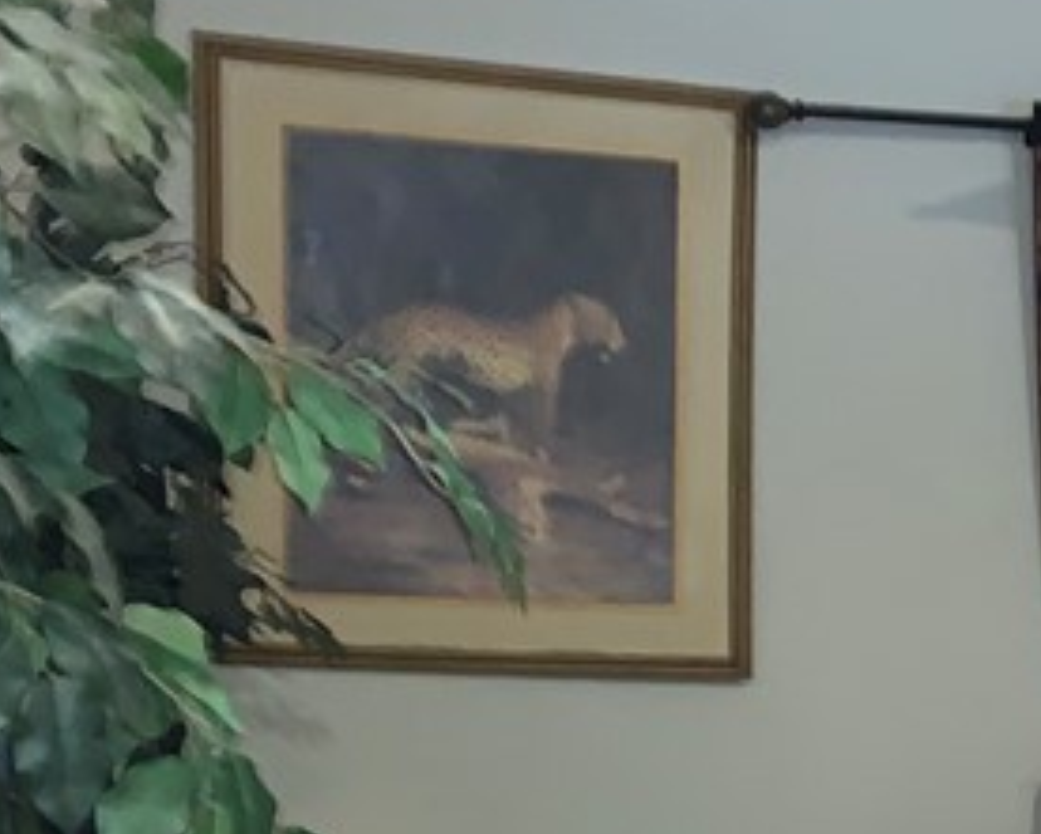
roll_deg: -1.7
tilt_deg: -6.3
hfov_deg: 17.2
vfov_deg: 16.0
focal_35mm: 94
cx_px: 1795
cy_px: 849
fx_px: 2897
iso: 125
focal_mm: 4.25
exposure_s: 1/6
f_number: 1.8
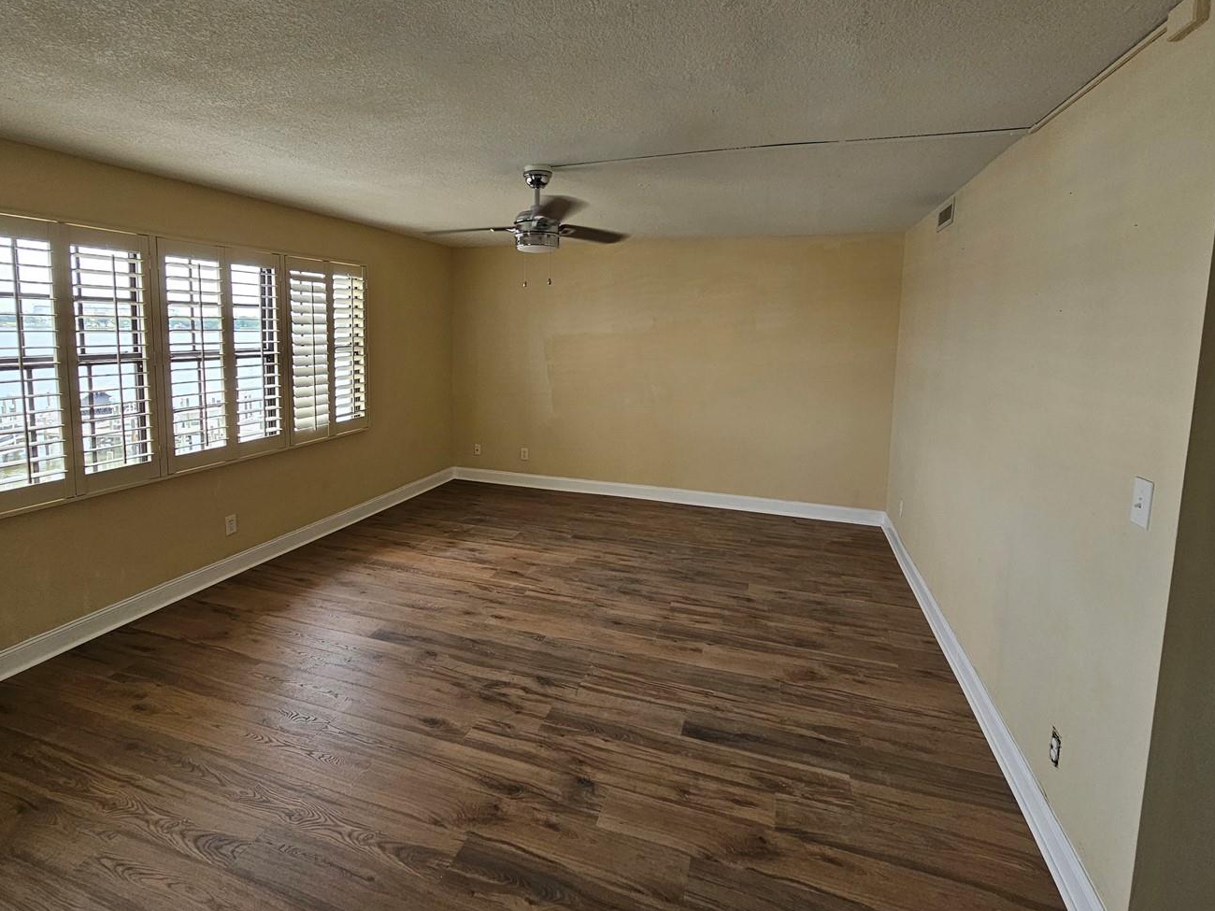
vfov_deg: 77.7
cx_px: 569
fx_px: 562
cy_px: 391
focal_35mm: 16
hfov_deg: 94.4
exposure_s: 1/77.4
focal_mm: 2.2
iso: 80
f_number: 2.2
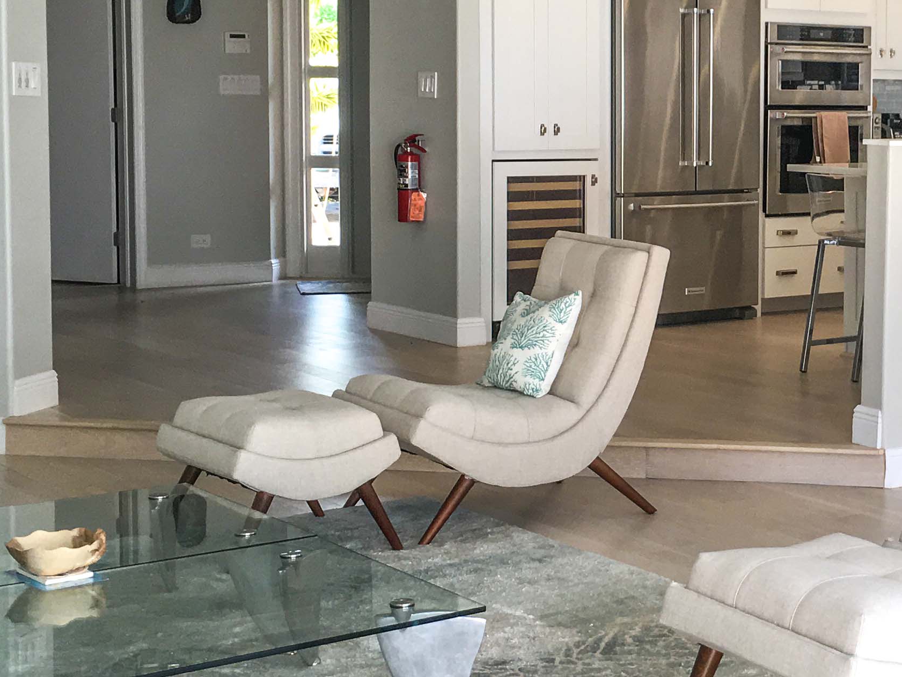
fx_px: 1772
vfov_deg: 21.5
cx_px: 805
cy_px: 226
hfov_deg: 27.6
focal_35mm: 68
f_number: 2.2
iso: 40
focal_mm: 4.15
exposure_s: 1/100
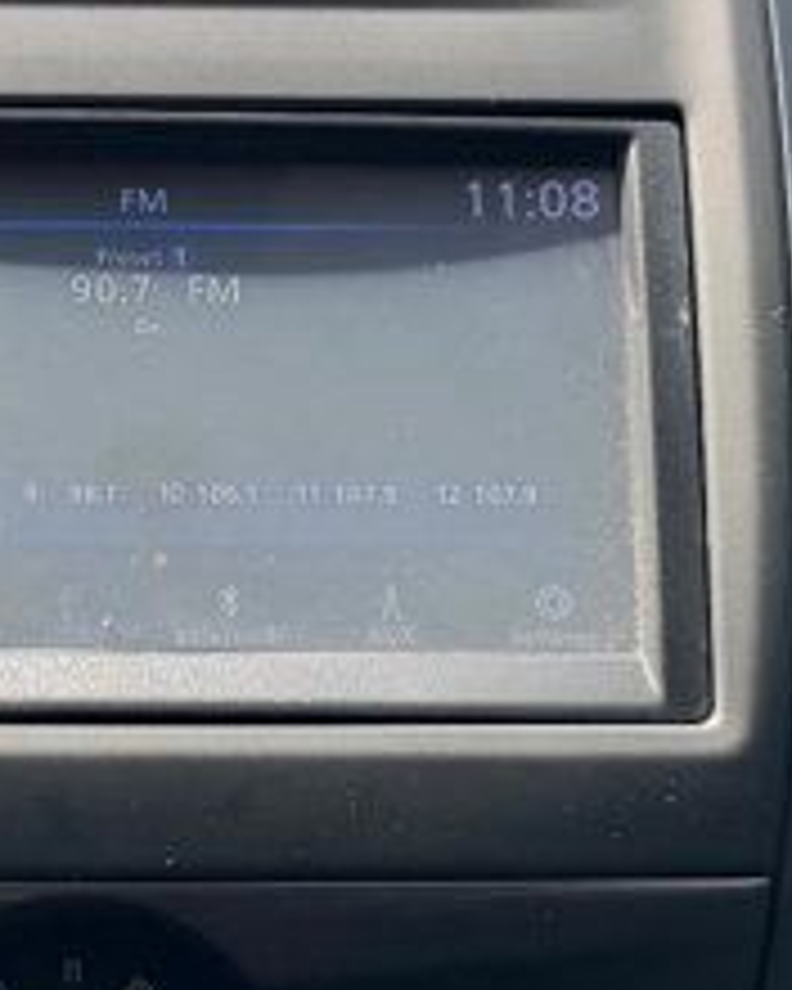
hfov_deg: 14.0
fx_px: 3194
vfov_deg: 17.6
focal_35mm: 109
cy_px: 405
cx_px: 94
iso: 80
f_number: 1.78
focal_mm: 6.76
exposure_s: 1/575
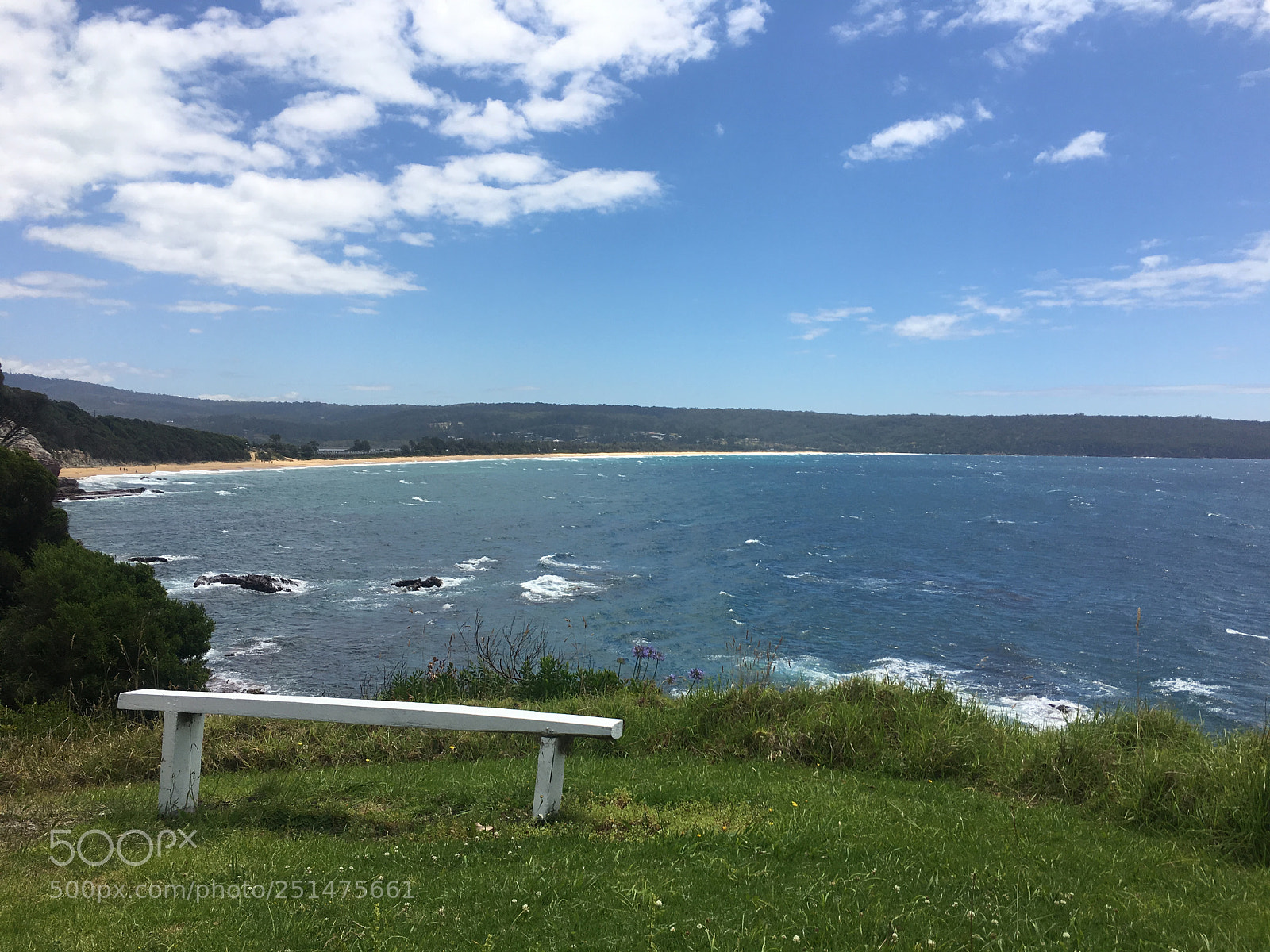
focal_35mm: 29
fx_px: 1064
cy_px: 476
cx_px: 635
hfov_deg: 61.7
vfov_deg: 48.2
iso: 25
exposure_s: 1/2481
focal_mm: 4.15
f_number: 2.2
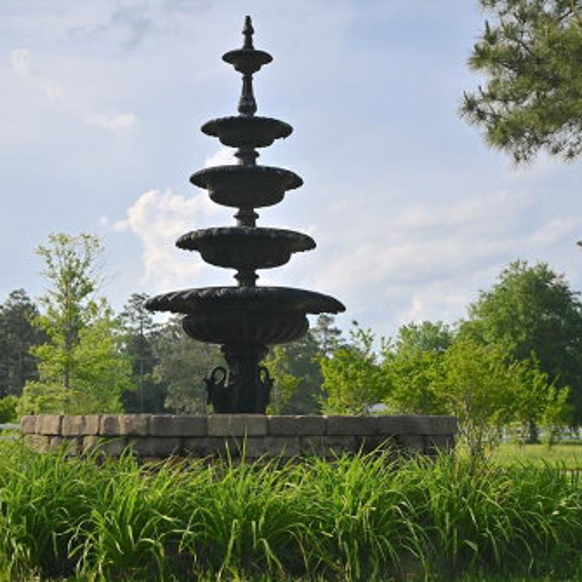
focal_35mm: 65
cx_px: 332
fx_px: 1236
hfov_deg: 26.5
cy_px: 294
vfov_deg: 26.5
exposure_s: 1/3200
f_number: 6.3
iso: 400
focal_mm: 50
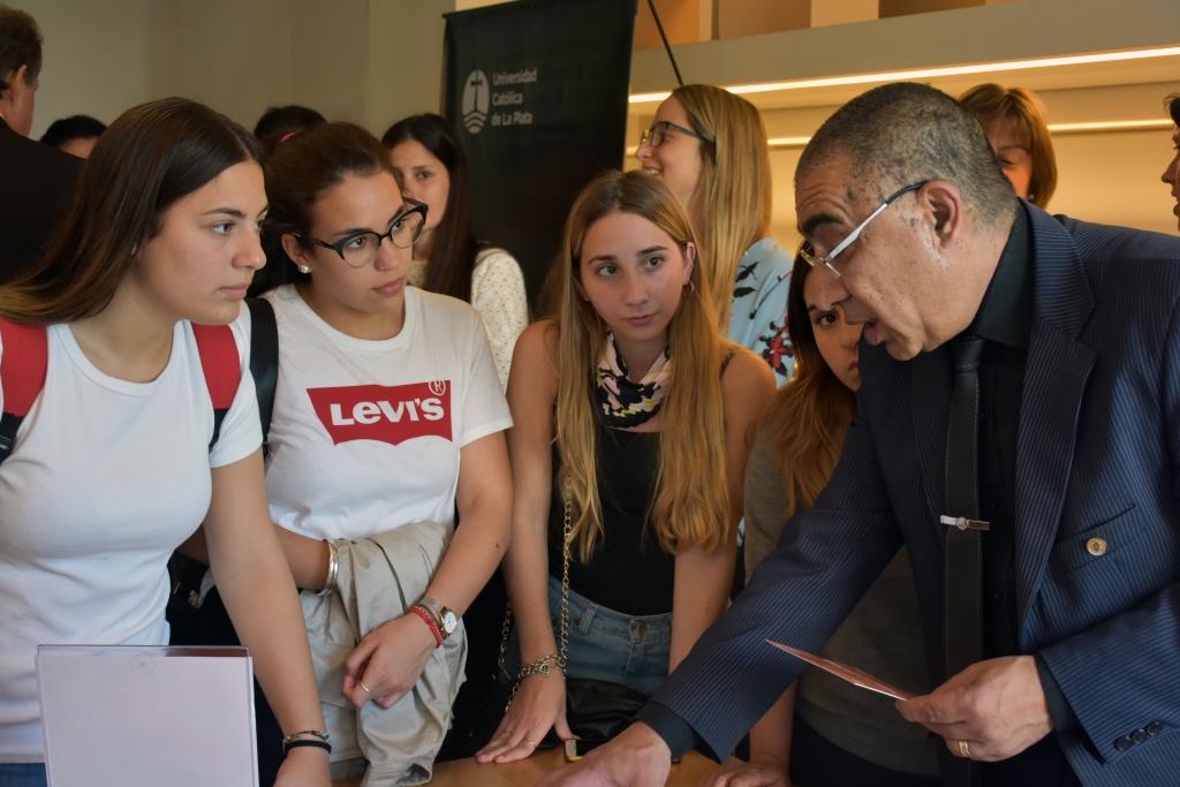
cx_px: 590
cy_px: 394
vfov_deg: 26.5
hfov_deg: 38.9
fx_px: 1672
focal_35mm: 51
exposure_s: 1/100
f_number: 5
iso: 800
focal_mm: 34
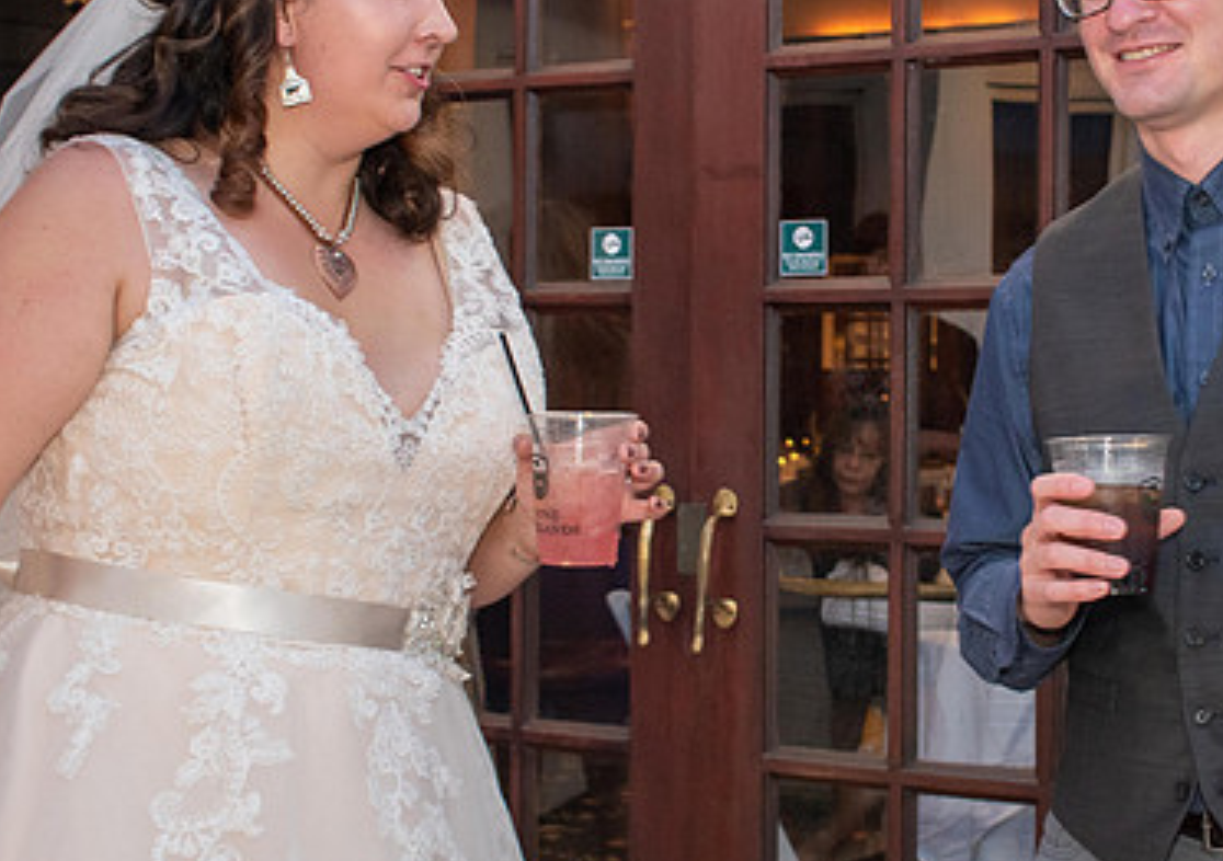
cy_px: 334
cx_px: 813
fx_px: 2558
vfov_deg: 19.1
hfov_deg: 26.7
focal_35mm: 74
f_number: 4.5
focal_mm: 26
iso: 800
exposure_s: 1/80
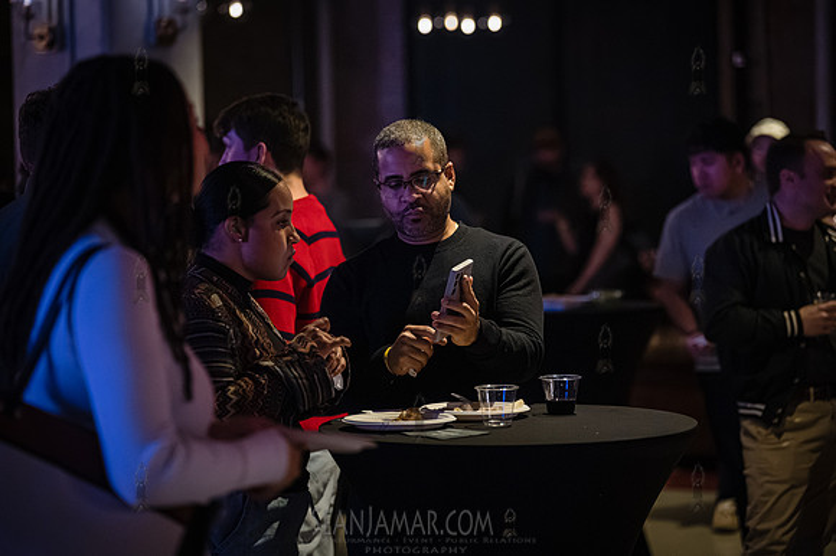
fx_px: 2553
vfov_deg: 12.4
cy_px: 278
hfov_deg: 18.6
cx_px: 418
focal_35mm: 110
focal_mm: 110
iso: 16000
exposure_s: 1/250
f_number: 2.8
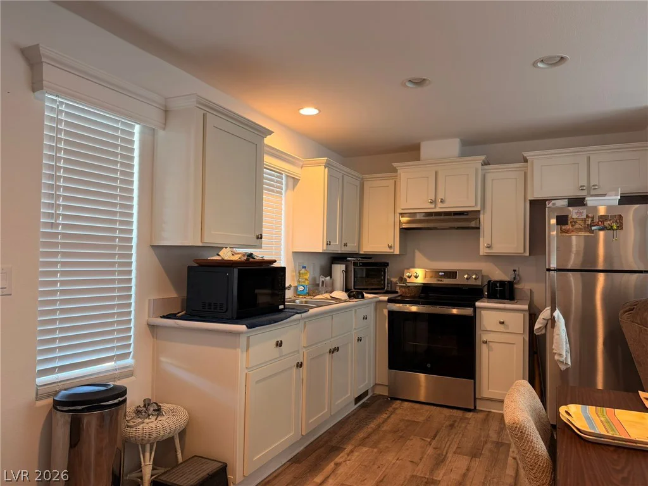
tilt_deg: +1.9
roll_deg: -0.6
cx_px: 324
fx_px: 449
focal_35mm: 24
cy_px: 243
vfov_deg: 56.8
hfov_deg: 71.6
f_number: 1.78
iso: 160
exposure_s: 1/60
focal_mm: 6.76
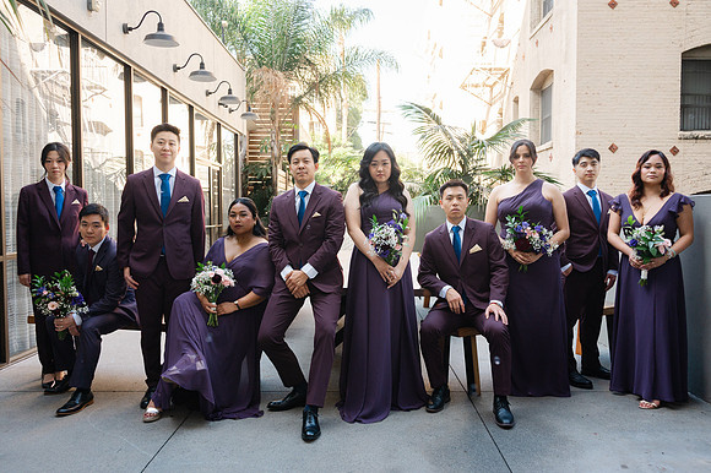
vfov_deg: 45.4
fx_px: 566
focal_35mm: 29
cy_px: 236
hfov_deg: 64.3
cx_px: 356
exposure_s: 1/250
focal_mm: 28
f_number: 5
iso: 400
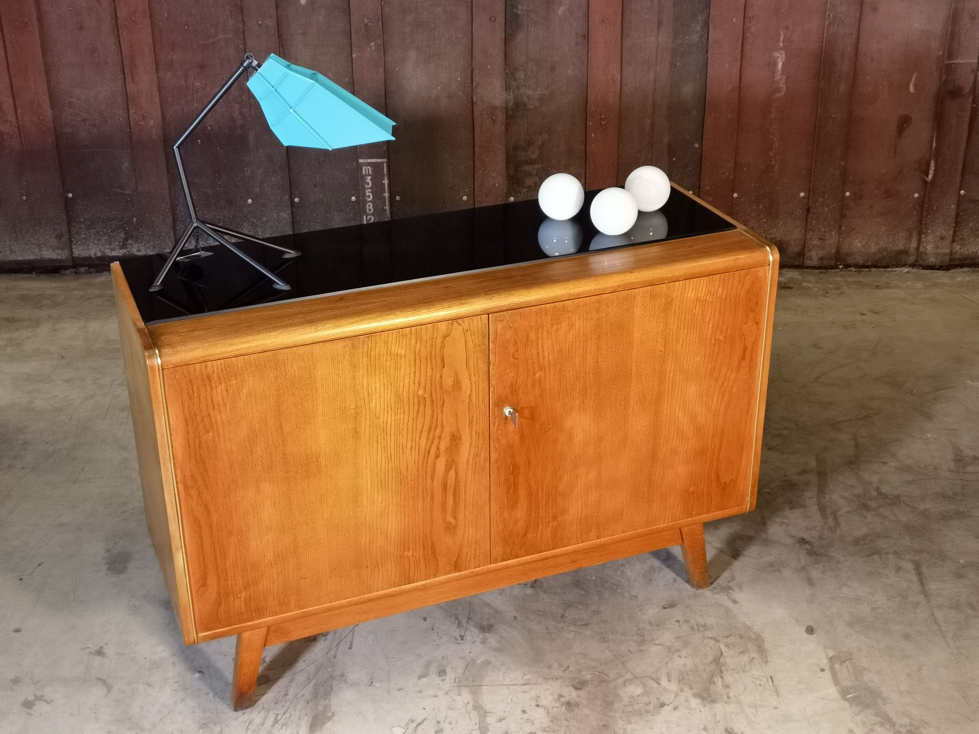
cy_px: 367
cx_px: 490
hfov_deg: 41.2
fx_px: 1301
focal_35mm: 46
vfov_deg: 31.5
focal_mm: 6.71
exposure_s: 1/50
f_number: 1.9
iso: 250
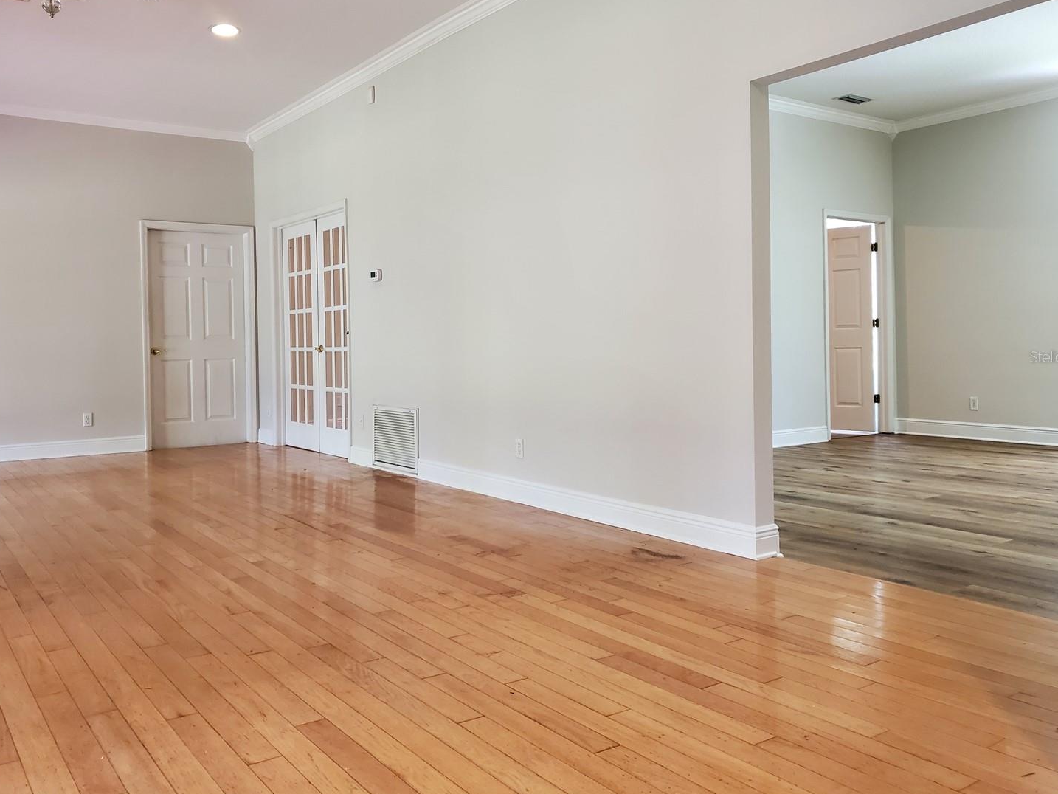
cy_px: 356
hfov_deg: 61.6
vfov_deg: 48.2
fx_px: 887
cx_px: 509
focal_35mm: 29
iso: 250
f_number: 1.5
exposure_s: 1/60
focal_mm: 4.3
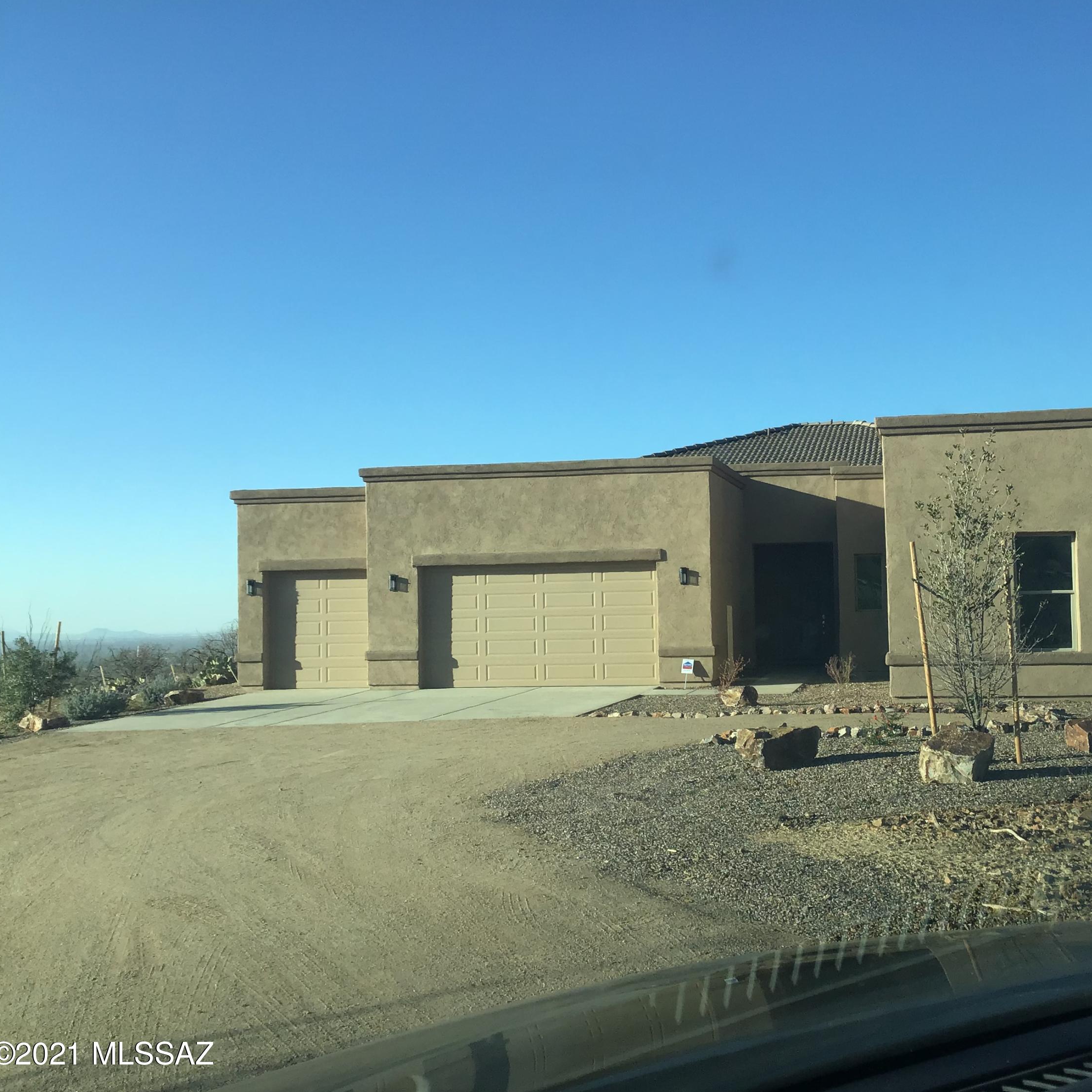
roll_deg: +0.9
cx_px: 726
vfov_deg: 44.9
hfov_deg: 44.3
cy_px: 549
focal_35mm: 37
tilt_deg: +2.0
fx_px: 1321
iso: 25
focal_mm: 3.3
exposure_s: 1/641
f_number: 2.4
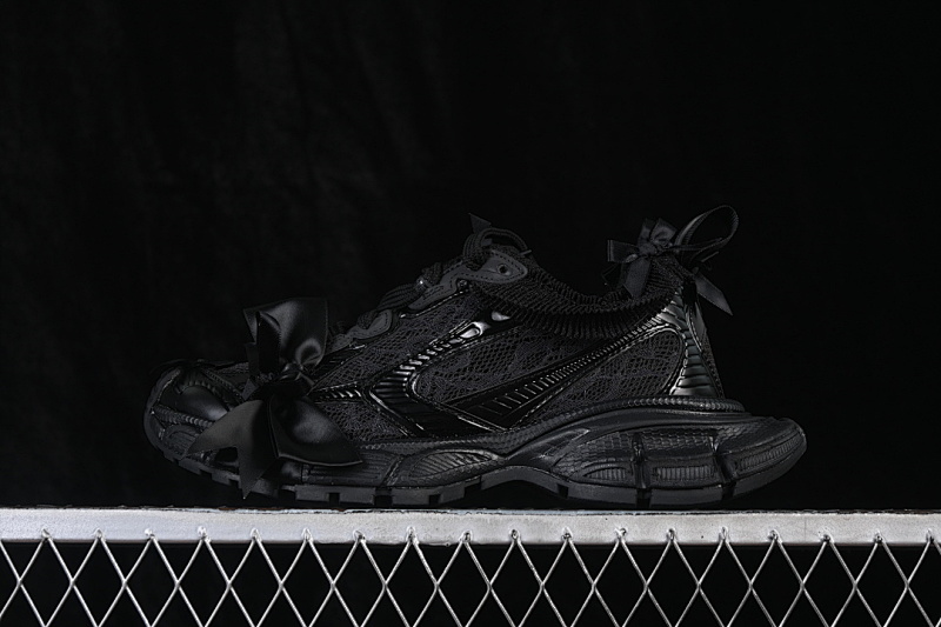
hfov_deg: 27.0
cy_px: 314
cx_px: 470
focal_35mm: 75
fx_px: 1960
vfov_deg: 18.2
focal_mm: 50
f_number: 6.3
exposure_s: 1/60
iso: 160
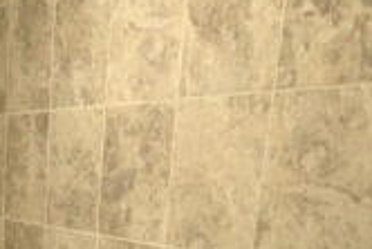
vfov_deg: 20.7
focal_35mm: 59
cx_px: -1
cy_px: 335
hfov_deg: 31.3
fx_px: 610
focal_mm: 10
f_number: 4
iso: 400
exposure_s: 1/8
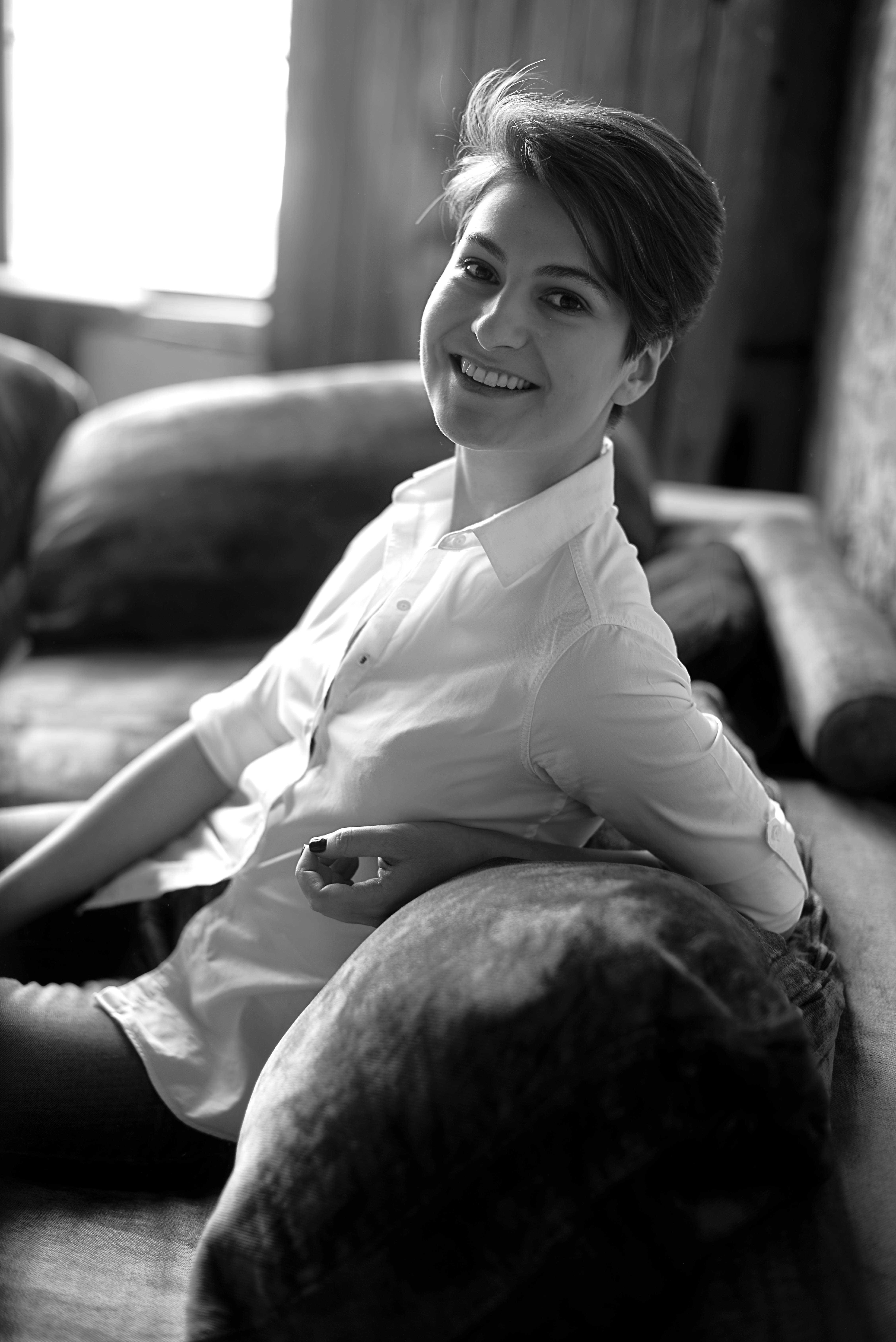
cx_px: 448
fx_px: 1865
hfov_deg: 27.0
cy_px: 671
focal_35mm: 50
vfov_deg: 39.6
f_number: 2
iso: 160
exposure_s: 1/125
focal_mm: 50
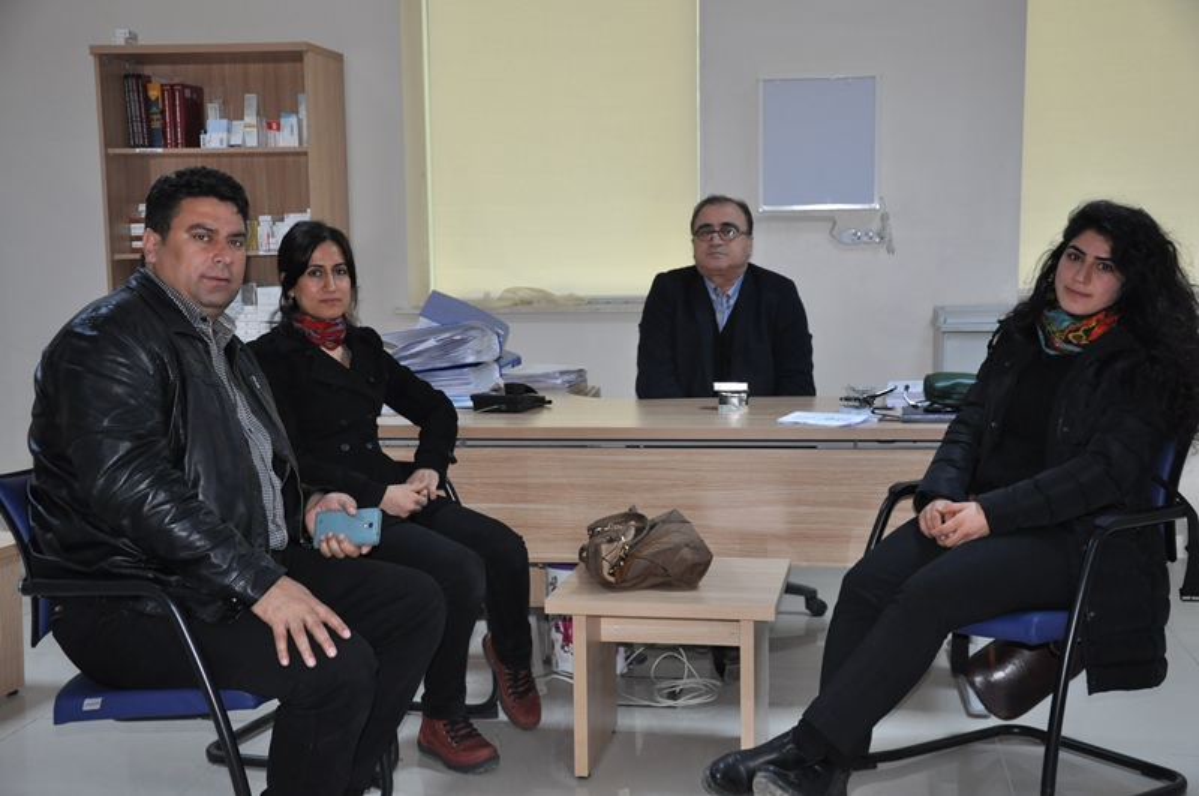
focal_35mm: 48
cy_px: 398
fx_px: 1596
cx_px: 600
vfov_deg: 28.0
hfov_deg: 41.2
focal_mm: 32
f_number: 4.2
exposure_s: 1/60
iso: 800
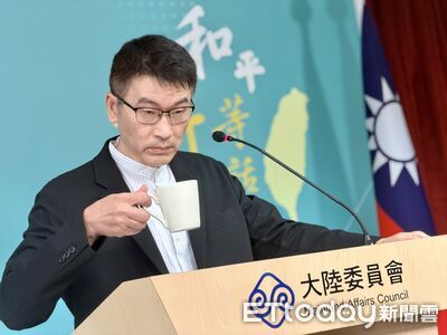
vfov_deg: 14.8
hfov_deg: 19.6
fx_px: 1291
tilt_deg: +4.6
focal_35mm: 100
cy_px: 168
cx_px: 224
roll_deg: +9.8
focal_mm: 16.89
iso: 320
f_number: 2.8
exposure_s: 1/120
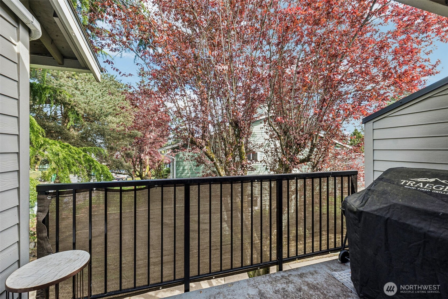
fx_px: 187
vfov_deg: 77.3
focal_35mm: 15
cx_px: 224
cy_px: 150
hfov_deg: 100.4
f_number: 9
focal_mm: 10
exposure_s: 1/30
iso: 250
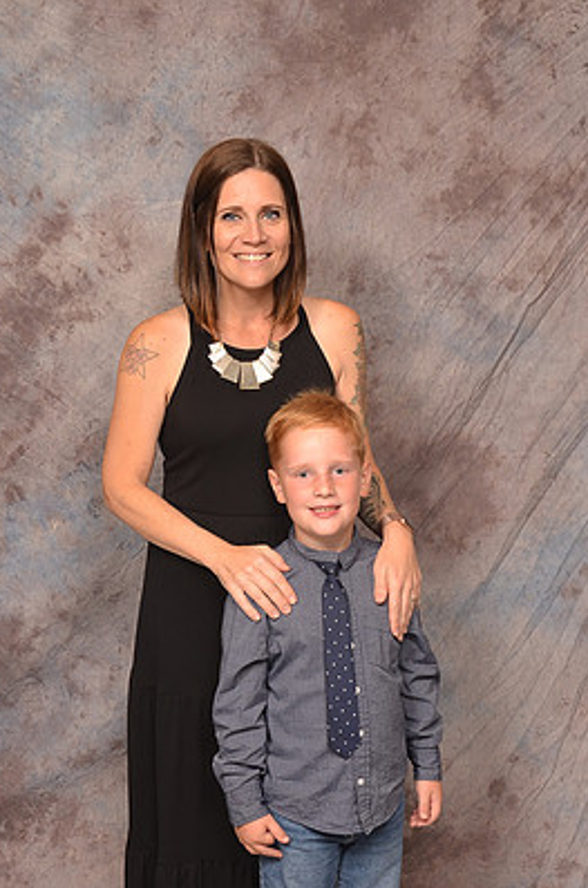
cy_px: 575
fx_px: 1403
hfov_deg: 23.7
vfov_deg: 34.9
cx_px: 253
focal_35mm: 57
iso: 200
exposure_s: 1/60
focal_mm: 26
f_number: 5.6
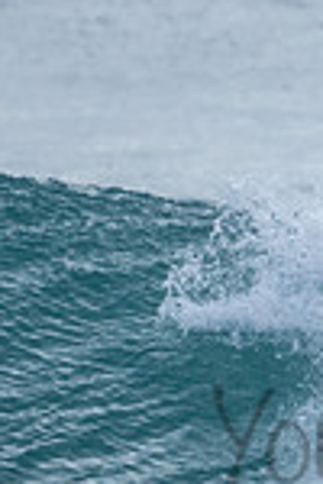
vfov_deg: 0.7
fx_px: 37384
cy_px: 408
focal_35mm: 2778
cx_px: 546
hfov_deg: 0.5
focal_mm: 480
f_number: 5.6
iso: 360
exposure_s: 1/1250
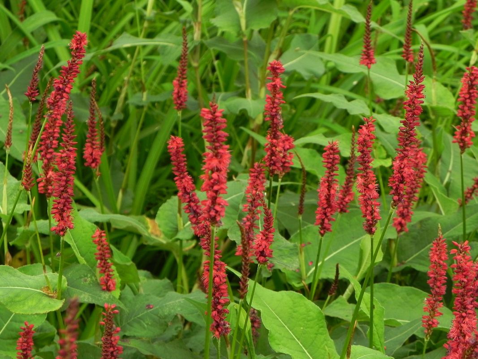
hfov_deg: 16.8
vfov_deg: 12.7
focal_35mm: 117
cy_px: 180
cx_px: 239
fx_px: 1615
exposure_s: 1/100
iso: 160
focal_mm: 20.8
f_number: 4.5
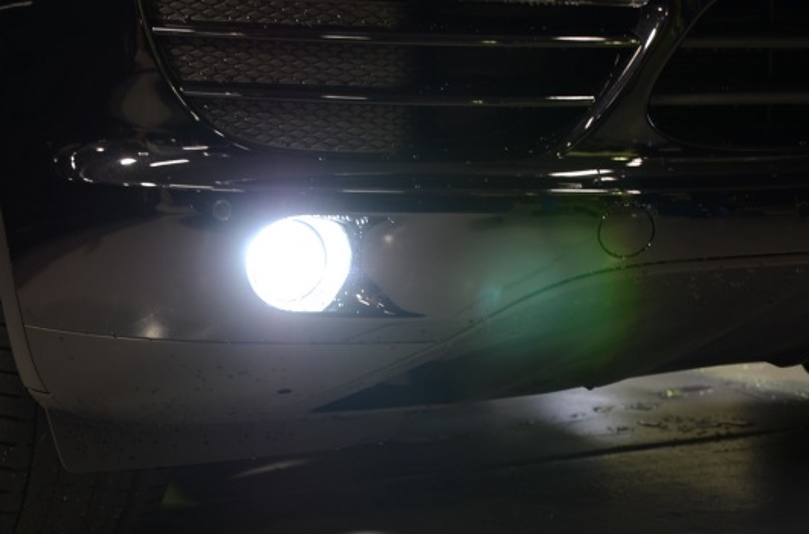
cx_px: 404
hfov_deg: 23.4
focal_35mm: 87
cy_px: 267
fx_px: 1949
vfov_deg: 15.6
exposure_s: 1/3
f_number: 5
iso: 100
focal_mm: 58
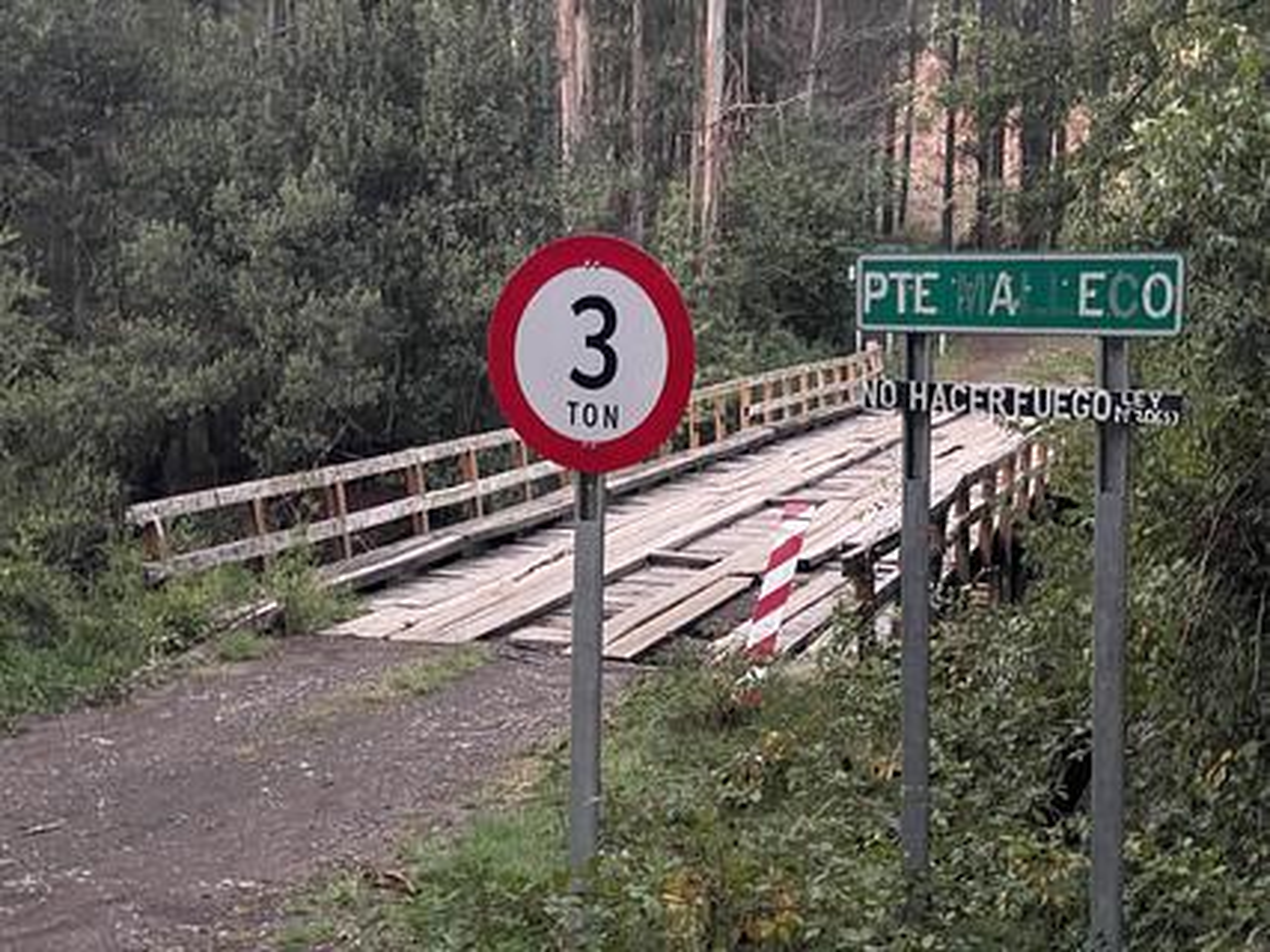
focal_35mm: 52
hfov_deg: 36.8
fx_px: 1907
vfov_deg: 28.0
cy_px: 476
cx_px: 635
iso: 1250
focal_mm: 6
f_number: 2
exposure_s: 1/30
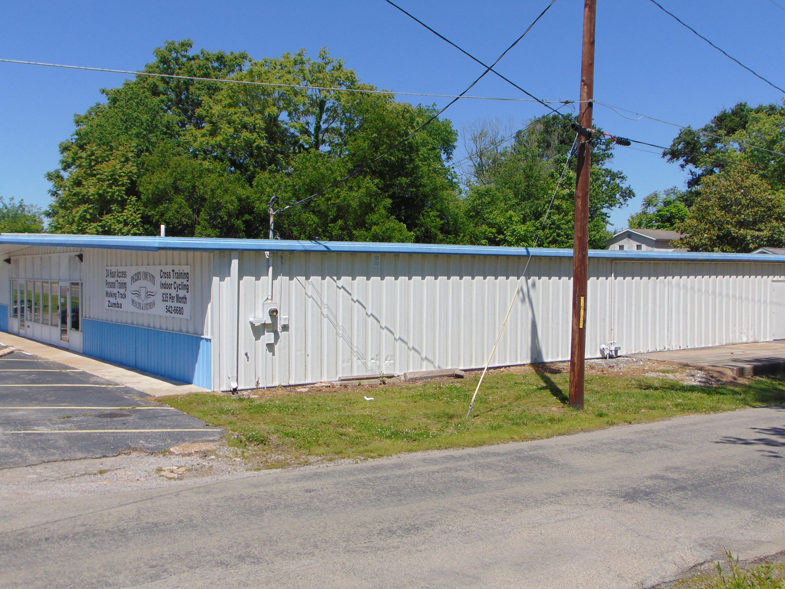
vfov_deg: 40.7
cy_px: 294
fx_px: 794
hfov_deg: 52.6
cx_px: 392
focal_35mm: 35
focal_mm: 6.3
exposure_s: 1/320
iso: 80
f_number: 8.3
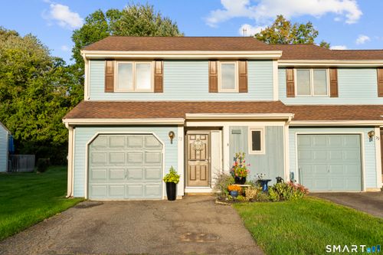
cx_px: 192
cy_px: 128
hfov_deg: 54.5
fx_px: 372
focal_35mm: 35
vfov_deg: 37.8
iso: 200
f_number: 8
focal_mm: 35
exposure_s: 1/60
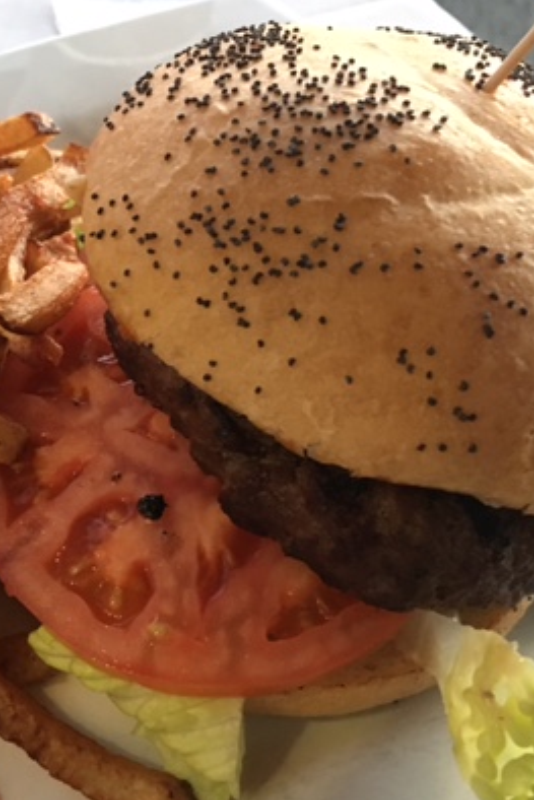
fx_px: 1089
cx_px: 8
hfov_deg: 26.2
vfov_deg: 40.3
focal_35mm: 49
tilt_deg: -50.1
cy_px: 439
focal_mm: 4.15
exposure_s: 1/20
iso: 200
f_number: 2.2
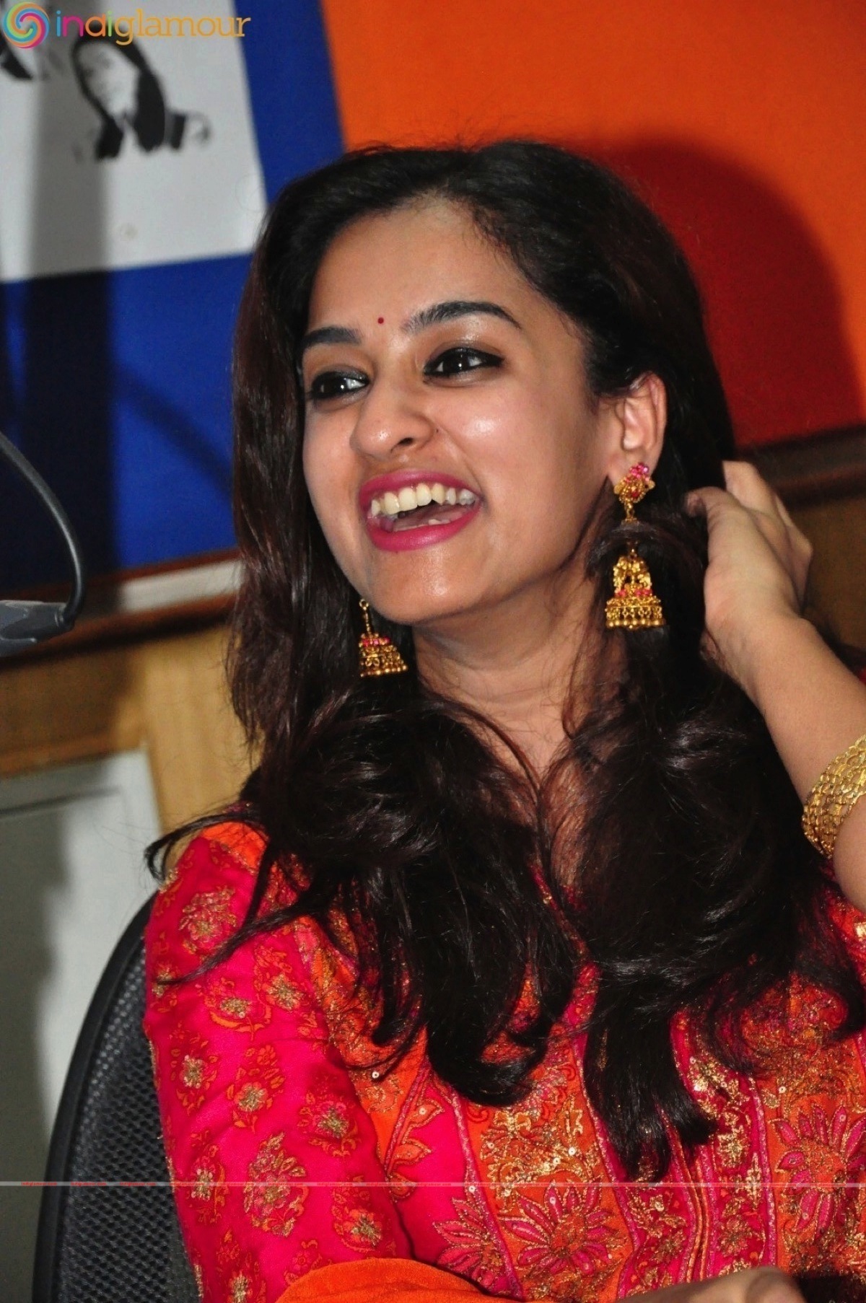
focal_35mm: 158
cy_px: 652
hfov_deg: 8.7
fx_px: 5696
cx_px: 433
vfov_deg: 13.1
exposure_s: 1/125
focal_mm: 105
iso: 3200
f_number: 5.6
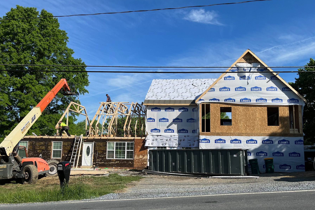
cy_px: 111
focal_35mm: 31
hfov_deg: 60.3
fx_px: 271
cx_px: 163
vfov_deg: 42.3
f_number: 1.6
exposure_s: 1/4149
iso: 50
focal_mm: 5.1
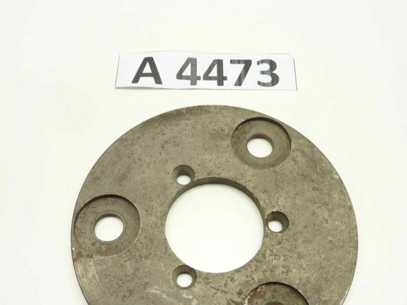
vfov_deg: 41.3
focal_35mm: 34
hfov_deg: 54.0
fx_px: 400
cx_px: 208
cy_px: 200
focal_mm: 4.1
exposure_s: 1/13
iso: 80
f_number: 3.3
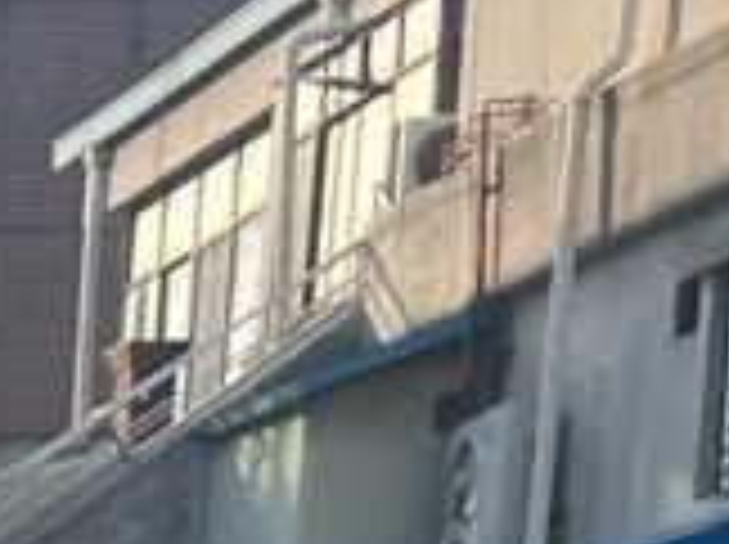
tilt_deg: -7.5
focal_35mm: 206
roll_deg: +1.8
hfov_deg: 7.8
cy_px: 1974
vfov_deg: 6.2
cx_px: -1755
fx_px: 4332
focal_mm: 5.7
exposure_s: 1/1724
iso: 50
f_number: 1.5
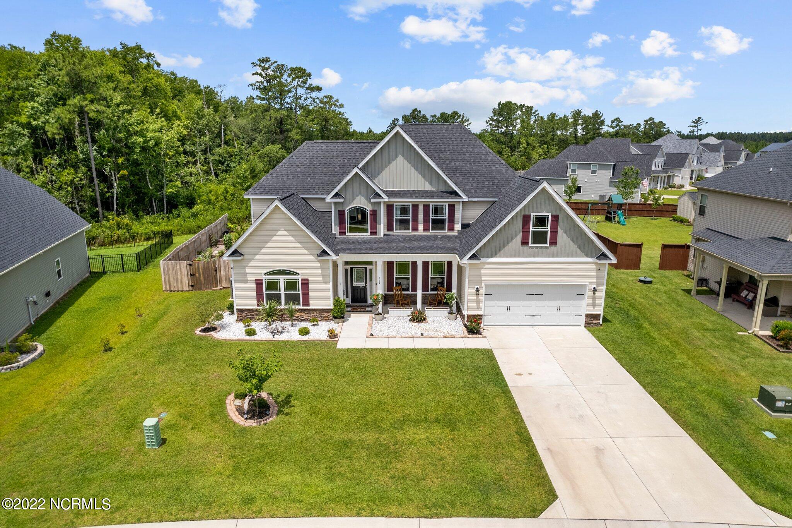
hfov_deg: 78.6
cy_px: 264
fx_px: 484
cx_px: 396
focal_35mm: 22
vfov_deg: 57.2
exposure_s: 1/500
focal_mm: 8.38
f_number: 2.8
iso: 100
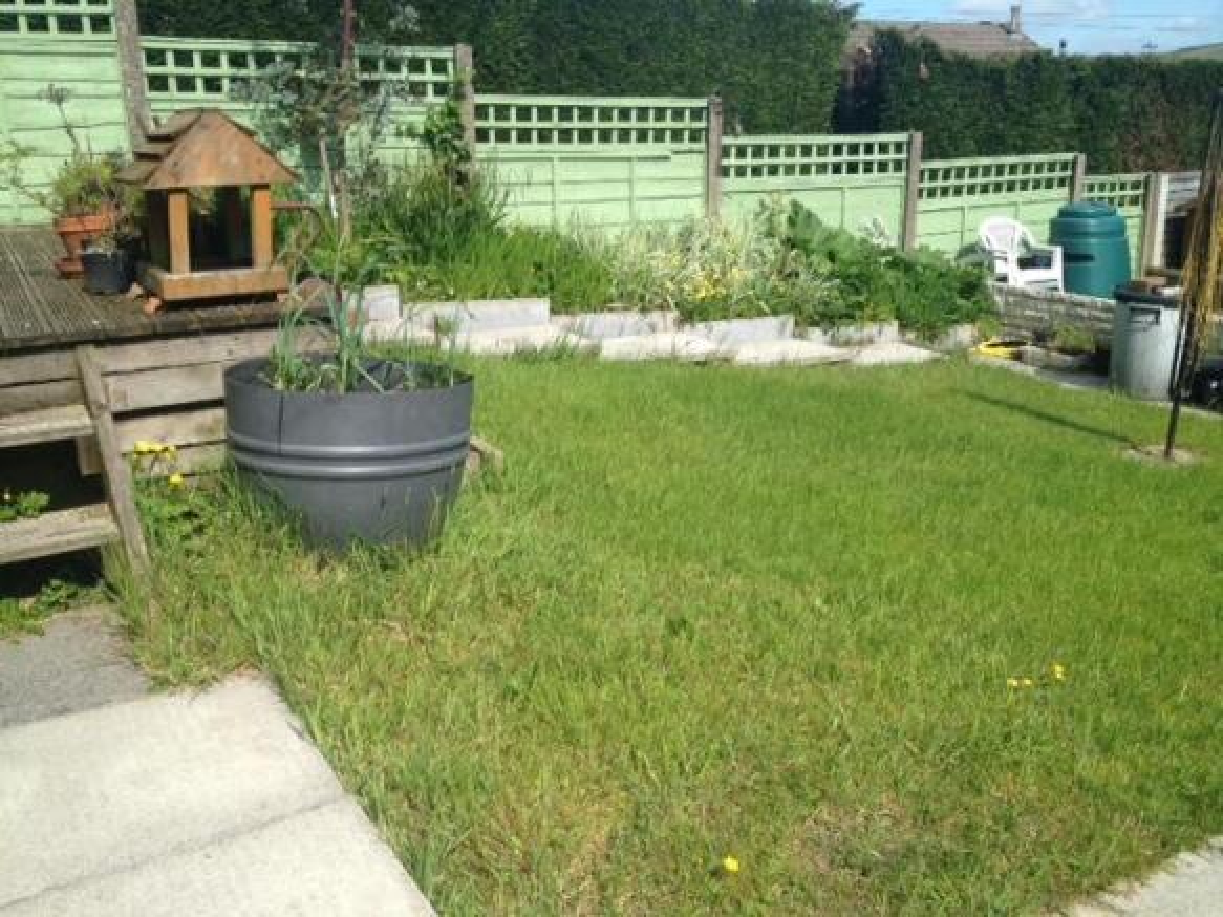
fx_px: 1236
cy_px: 458
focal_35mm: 35
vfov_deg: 40.7
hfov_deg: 52.6
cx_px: 612
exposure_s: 1/1364
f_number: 2.4
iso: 64
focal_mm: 4.28
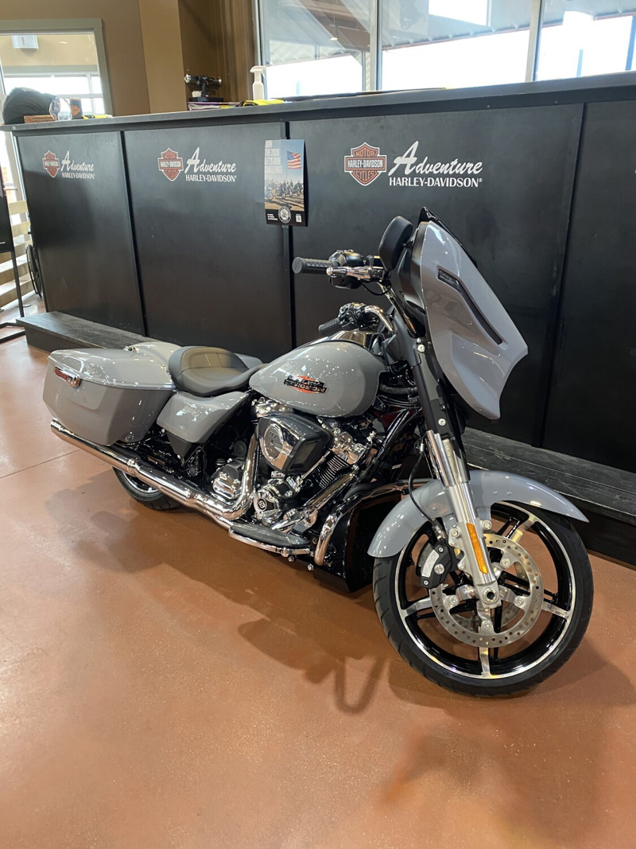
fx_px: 637
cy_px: 424
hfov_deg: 53.1
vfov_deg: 67.3
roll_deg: +1.0
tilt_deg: -21.8
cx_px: 318
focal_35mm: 26
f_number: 1.8
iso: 320
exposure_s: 1/60
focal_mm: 4.25
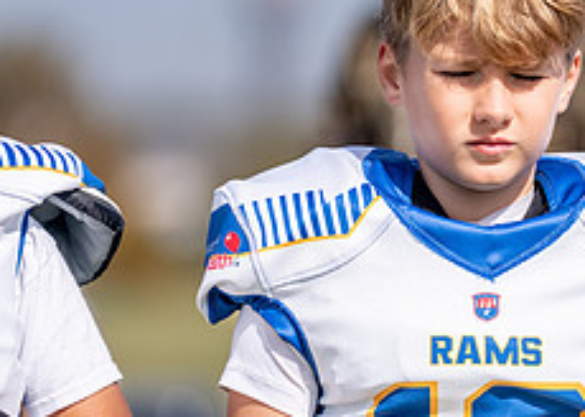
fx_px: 9348
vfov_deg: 2.6
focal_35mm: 563
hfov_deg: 3.6
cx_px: 536
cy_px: 217
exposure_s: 1/4000
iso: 100
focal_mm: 200
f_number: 2.8
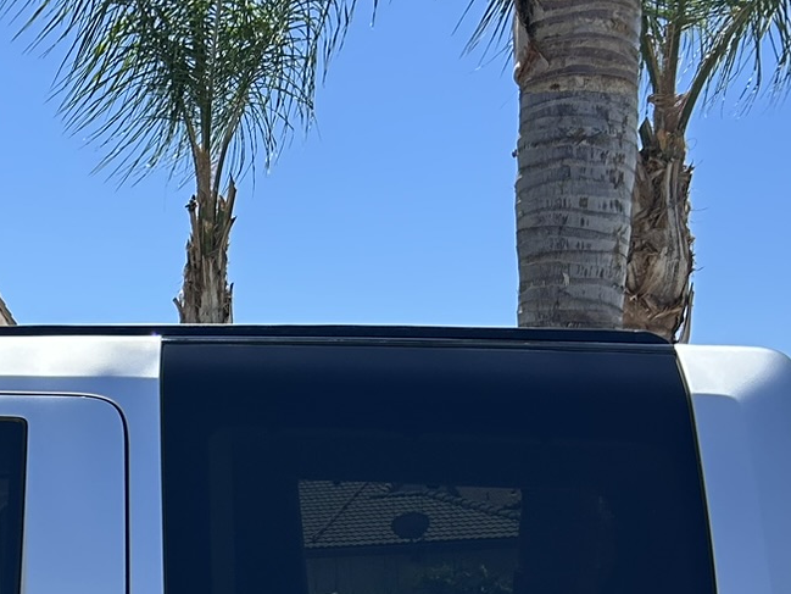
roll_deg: +1.9
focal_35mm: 82
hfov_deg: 21.6
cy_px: 715
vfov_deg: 17.2
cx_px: -221
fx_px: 1874
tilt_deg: -2.4
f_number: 1.5
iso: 50
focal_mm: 5.7
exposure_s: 1/2404
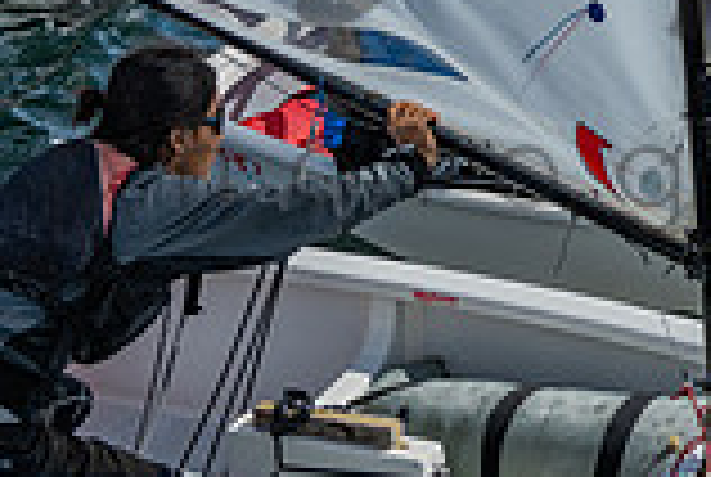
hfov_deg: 6.9
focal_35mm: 293
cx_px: 1053
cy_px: -169
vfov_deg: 4.7
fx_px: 5798
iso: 100
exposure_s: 1/640
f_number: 8
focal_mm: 80
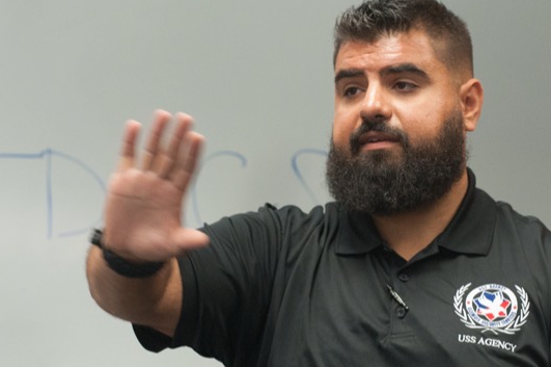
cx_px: 359
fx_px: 4664
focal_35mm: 305
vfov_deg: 4.5
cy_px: 277
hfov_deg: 6.8
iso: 2000
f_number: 3.5
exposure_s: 1/160
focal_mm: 135
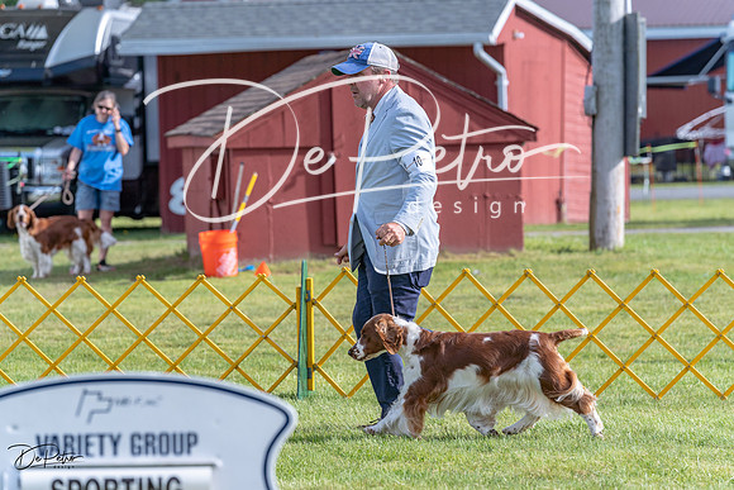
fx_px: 3691
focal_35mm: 181
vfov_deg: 7.6
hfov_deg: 11.4
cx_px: 367
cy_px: 245
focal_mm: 181
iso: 320
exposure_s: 1/1250
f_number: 5.6
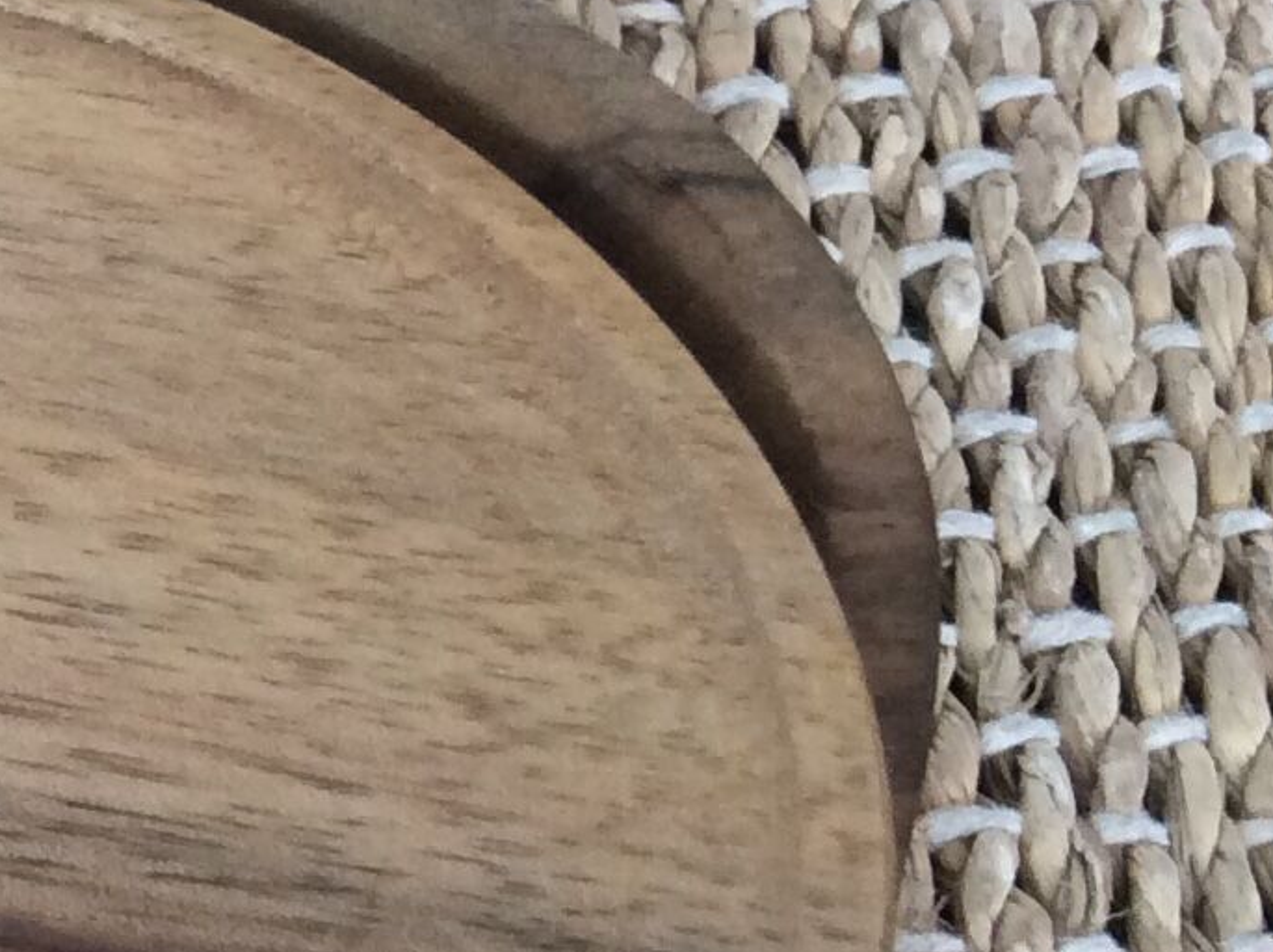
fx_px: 4444
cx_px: -693
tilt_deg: -59.7
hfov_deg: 15.0
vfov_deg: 11.8
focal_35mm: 121
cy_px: 1337
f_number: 2.4
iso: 64
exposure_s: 1/24
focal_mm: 3.3
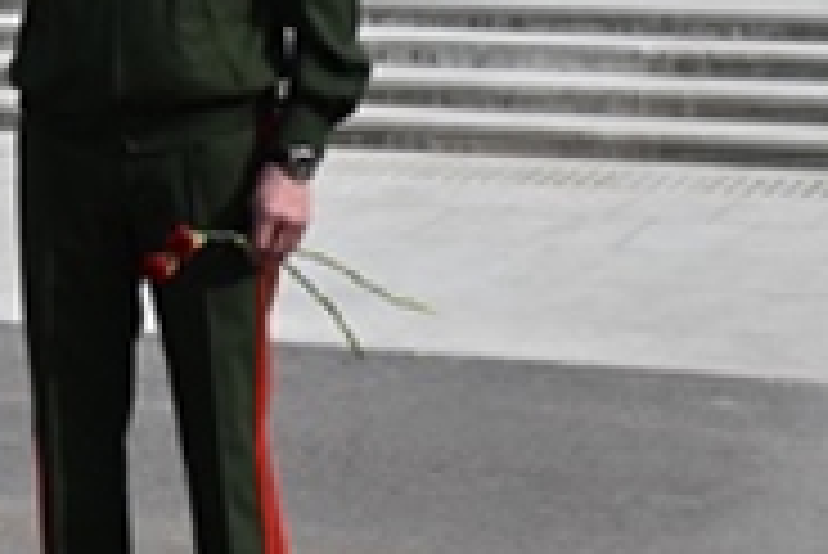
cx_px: -126
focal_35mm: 159
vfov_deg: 8.6
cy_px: -113
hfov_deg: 12.6
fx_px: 3660
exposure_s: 1/2000
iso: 400
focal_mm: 26
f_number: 7.1
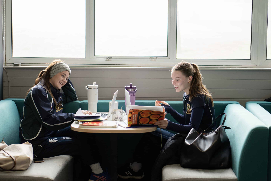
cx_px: 136
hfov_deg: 27.0
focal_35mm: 75
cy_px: 90
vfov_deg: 18.2
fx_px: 565
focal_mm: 50
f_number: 1.8
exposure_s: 1/400
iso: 320
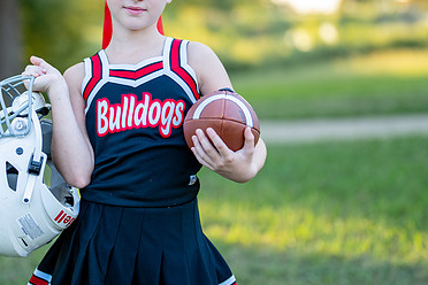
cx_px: 155
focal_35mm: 97
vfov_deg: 14.1
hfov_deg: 21.0
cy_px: 92
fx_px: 1153
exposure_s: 1/1000
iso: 200
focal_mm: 50
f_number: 1.2
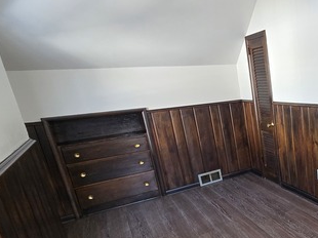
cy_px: 155
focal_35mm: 28
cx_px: 320
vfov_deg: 49.0
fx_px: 257
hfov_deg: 50.8
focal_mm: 2.2
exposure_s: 1/60
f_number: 2.2
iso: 125
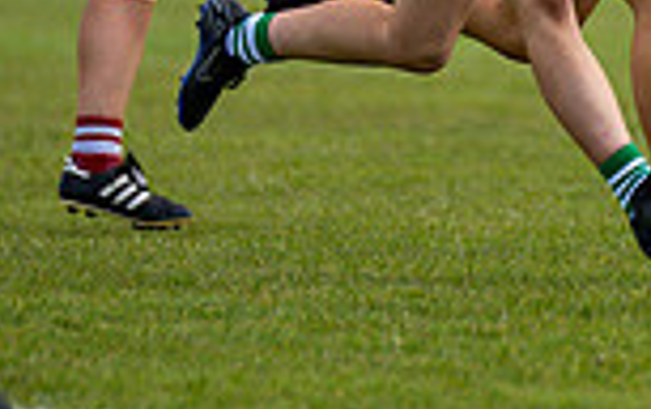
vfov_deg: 0.8
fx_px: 29750
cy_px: -164
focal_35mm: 1675
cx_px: 543
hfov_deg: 1.3
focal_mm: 300
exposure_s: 1/6400
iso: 200
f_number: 2.8
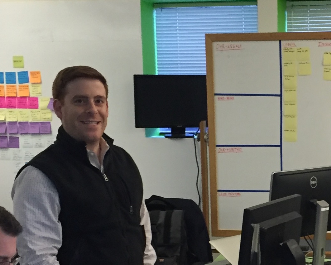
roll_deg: +0.7
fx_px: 852
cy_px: 252
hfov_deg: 21.3
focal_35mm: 87
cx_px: 316
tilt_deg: -10.3
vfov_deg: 17.3
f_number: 2.2
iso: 160
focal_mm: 4.15
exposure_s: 1/30
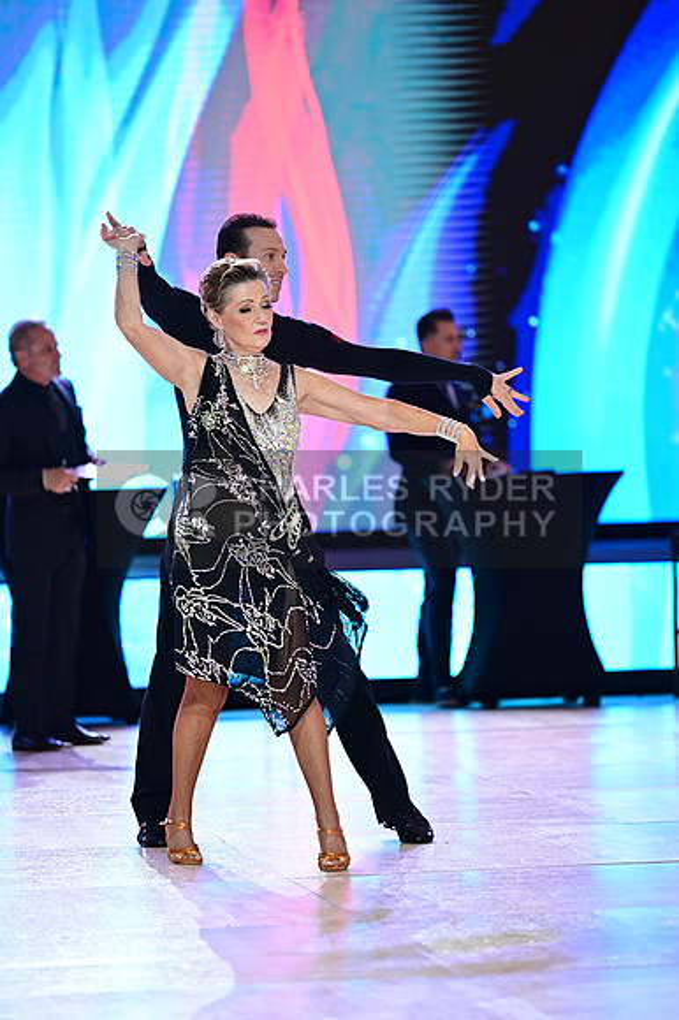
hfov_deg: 9.1
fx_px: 4248
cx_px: 340
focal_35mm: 150
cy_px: 510
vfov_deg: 13.7
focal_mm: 150
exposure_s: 1/400
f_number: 2.8
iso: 2000
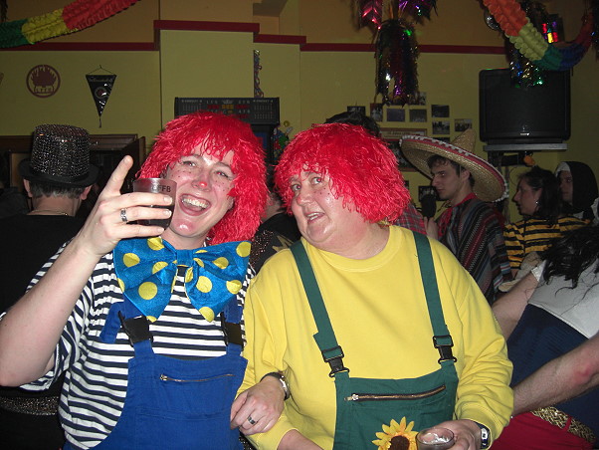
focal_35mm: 38
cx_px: 300
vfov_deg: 37.7
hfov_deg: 49.0
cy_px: 225
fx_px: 658
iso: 200
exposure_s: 1/60
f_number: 2.8
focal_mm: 7.9
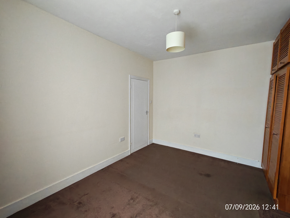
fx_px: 134
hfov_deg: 94.5
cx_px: 145
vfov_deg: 78.1
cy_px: 109
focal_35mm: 16
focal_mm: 1.96
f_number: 2.2
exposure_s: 1/50
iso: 400
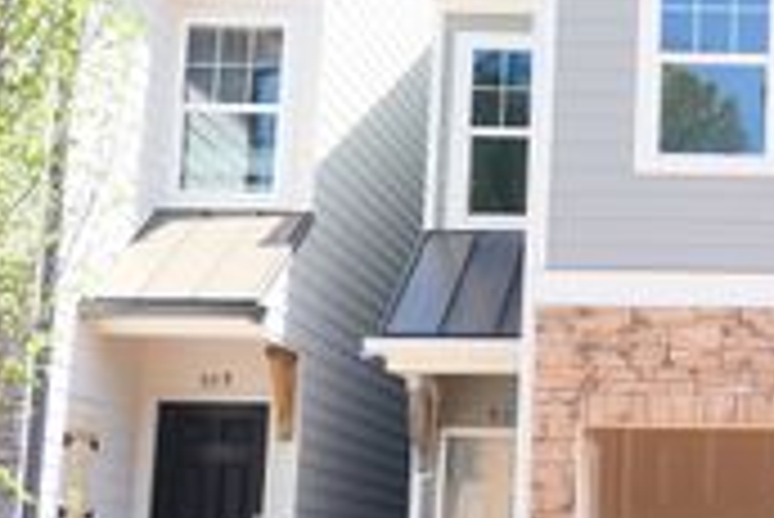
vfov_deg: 15.7
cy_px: 209
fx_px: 1872
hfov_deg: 21.9
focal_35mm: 87
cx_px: 878
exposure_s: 1/640
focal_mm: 11.1
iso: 125
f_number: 2.8
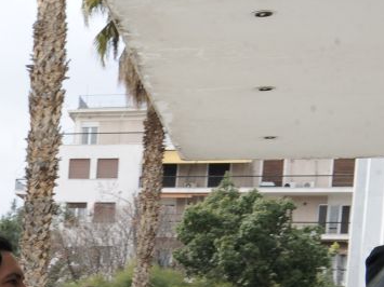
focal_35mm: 117
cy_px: 420
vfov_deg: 12.1
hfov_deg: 15.1
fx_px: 1297
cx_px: -252
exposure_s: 1/160
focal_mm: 36
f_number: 11
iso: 640
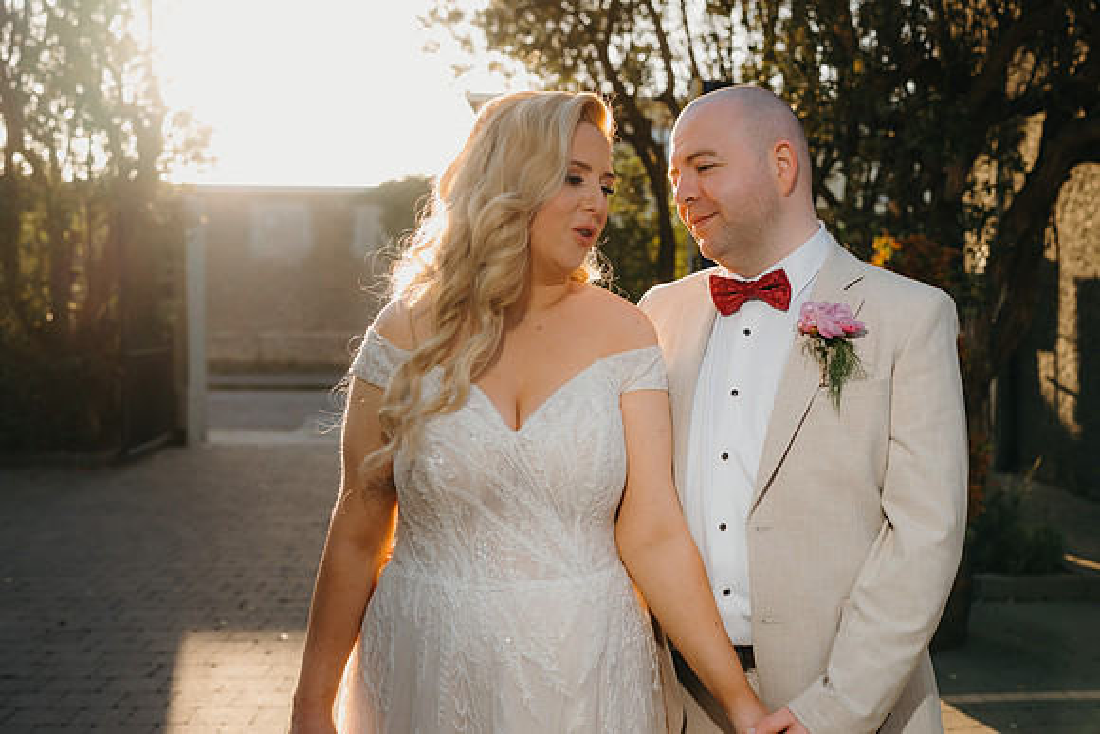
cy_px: 396
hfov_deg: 45.5
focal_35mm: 43
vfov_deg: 31.4
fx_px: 1303
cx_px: 659
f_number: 3.2
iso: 100
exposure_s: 1/250
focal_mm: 35
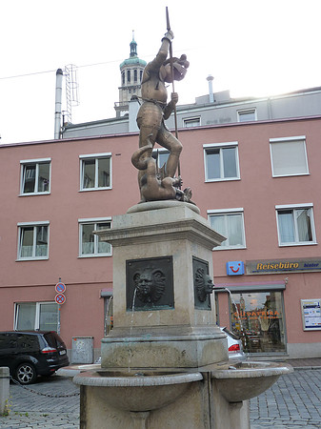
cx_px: 160
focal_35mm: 37
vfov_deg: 50.2
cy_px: 214
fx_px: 458
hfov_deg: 38.6
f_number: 4
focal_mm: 6.1
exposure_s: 1/160
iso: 125
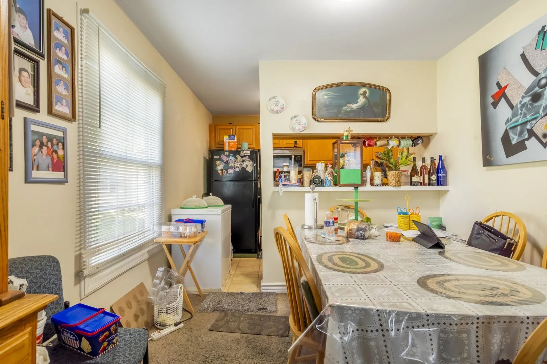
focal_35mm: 18
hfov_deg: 90.0
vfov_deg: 67.4
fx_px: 273
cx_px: 274
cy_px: 182
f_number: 9
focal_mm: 18
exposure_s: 1/125
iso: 800
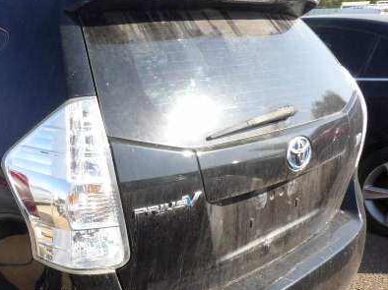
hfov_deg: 45.9
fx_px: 437
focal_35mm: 39
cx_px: 90
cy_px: 191
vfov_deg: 36.4
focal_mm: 4.3
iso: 100
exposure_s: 1/156
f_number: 5.6
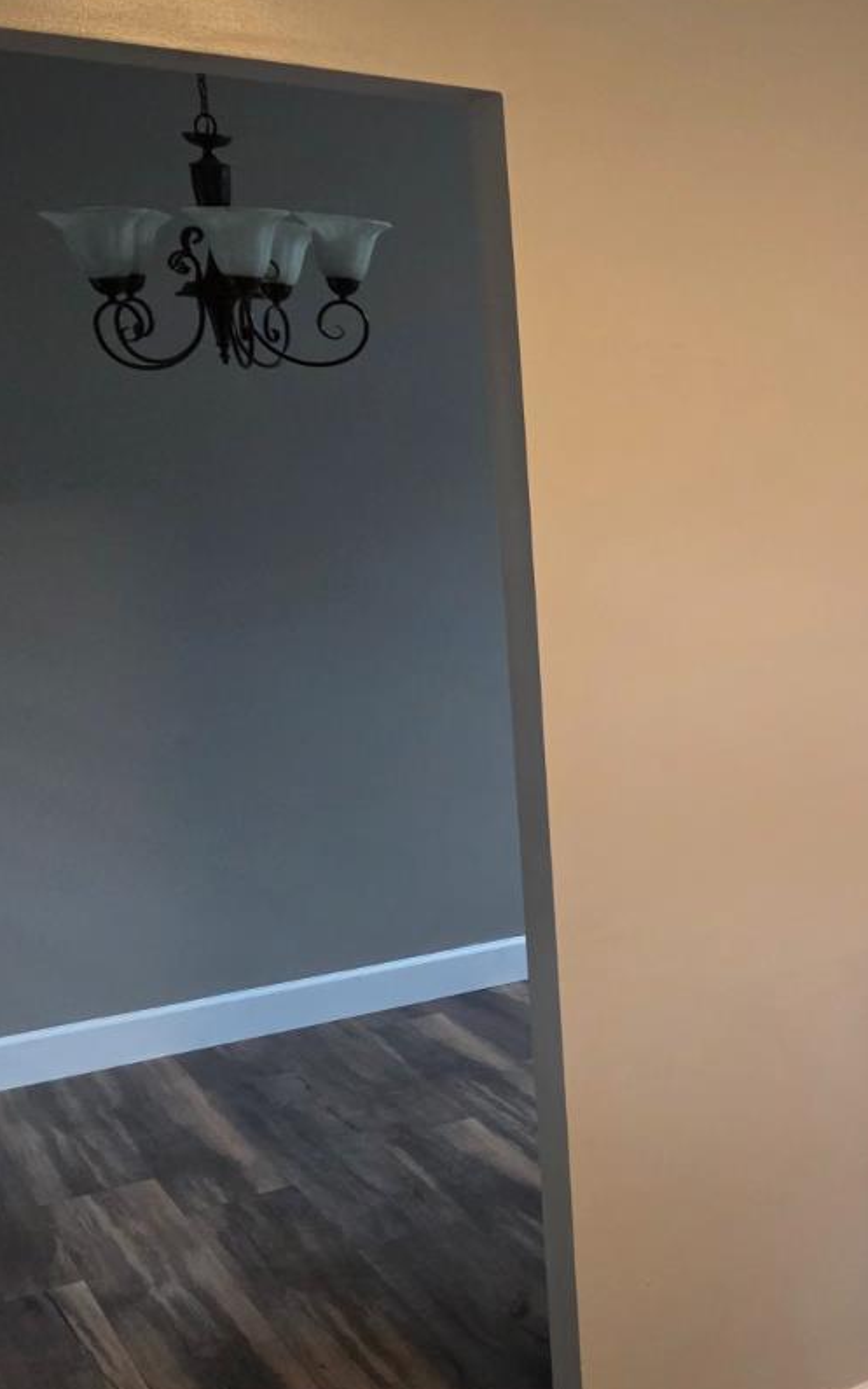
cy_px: 735
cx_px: 1163
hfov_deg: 24.1
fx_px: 1741
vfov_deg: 43.5
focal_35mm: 46
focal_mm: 6.3
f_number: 1.7
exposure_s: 1/120
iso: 500
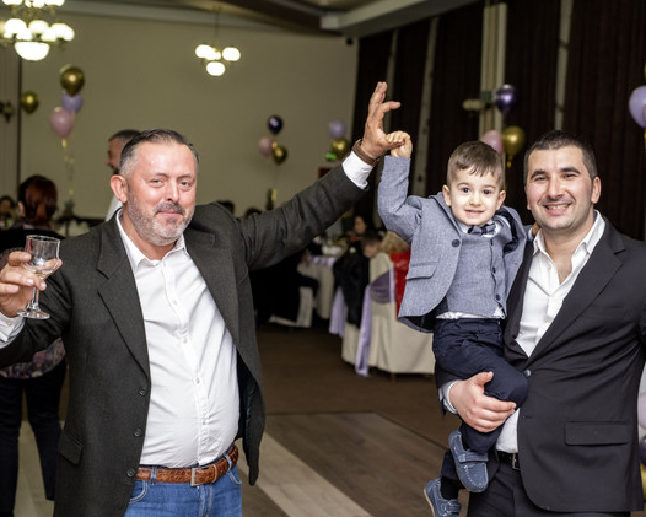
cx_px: 388
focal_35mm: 64
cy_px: 256
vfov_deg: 23.9
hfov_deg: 29.5
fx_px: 1224
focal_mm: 37.6
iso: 1250
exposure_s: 1/125
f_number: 2.8
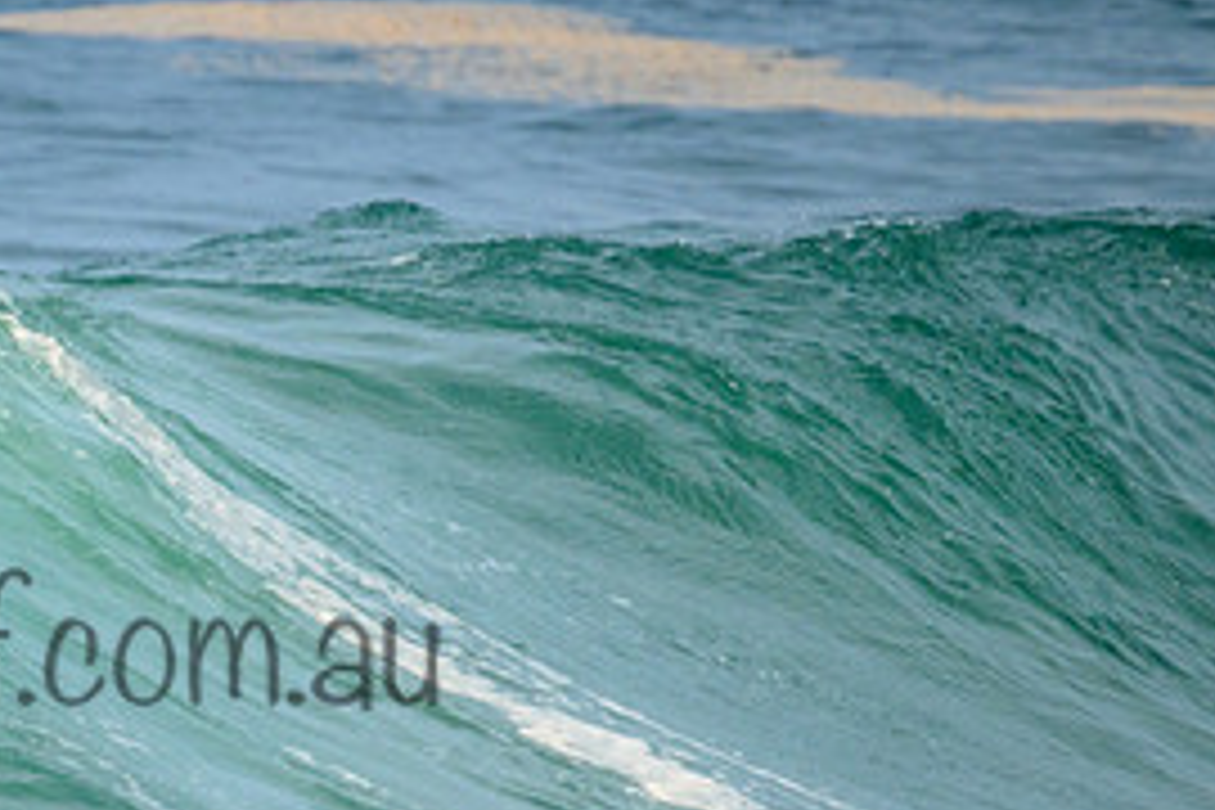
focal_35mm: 1720
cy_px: 601
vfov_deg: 0.8
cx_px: -36
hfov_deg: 1.2
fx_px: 58045
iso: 1000
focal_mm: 800
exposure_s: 1/2500
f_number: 11
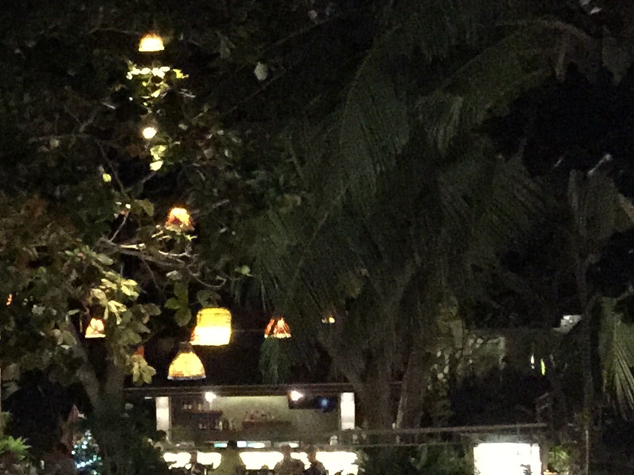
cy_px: 386
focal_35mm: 98
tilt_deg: +4.2
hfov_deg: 17.8
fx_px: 1794
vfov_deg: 15.0
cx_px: -328
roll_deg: -0.8
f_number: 2.2
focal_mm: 4.15
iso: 1600
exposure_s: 1/15
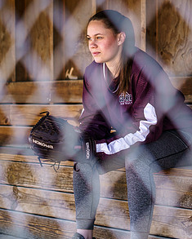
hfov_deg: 16.0
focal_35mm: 95
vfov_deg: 20.1
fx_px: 674
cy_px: 136
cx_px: 173
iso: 400
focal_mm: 50
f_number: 2
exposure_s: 1/1600
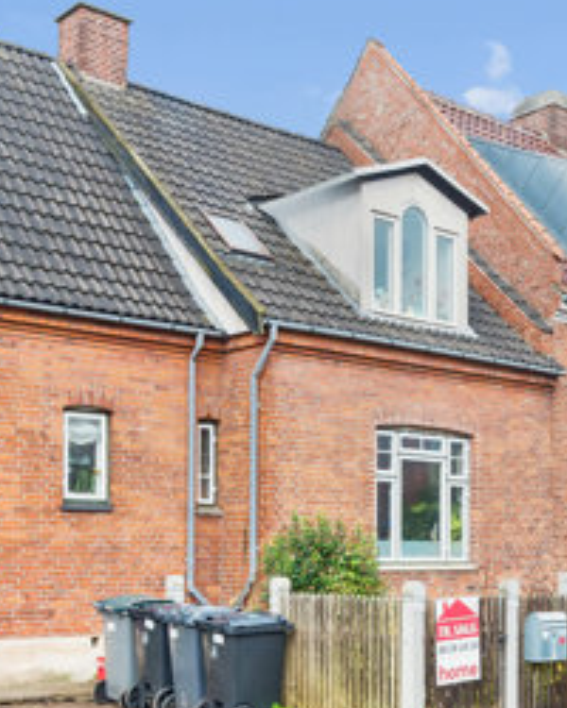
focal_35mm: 57
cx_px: 502
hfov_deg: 25.9
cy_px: 506
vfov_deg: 32.6
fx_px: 1196
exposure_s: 1/60
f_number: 9
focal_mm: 19
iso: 320
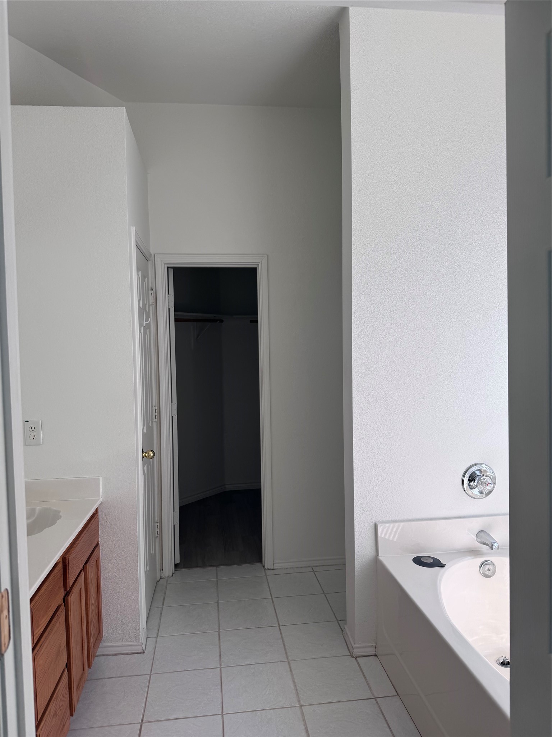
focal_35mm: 24
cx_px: 276
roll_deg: +1.7
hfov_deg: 56.8
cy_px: 368
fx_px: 510
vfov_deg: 71.6
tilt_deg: -2.4
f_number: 1.78
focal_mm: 6.76
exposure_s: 1/414
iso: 80
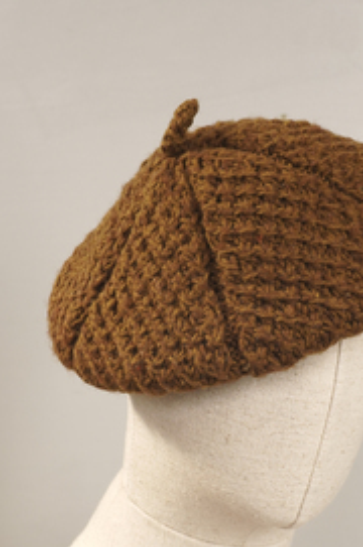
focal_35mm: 69
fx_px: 1046
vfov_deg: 29.1
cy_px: 356
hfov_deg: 19.6
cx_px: 229
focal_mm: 32
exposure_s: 1/25
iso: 250
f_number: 7.1
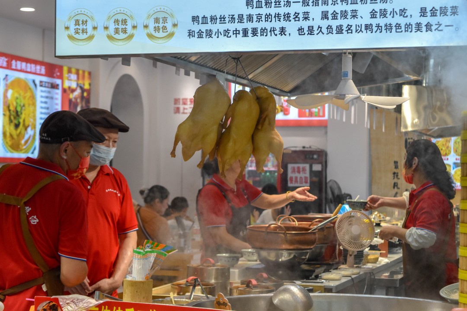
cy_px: 156
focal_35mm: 82
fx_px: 1070
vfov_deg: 16.6
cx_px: 234
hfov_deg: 24.6
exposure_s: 1/500
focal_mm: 55
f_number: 5.6
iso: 1000
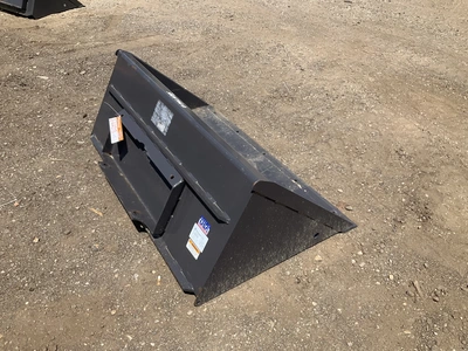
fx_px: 392
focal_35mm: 29
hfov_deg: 61.7
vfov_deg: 48.2
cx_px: 234
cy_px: 176
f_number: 1.8
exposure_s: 1/1848
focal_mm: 3
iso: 25
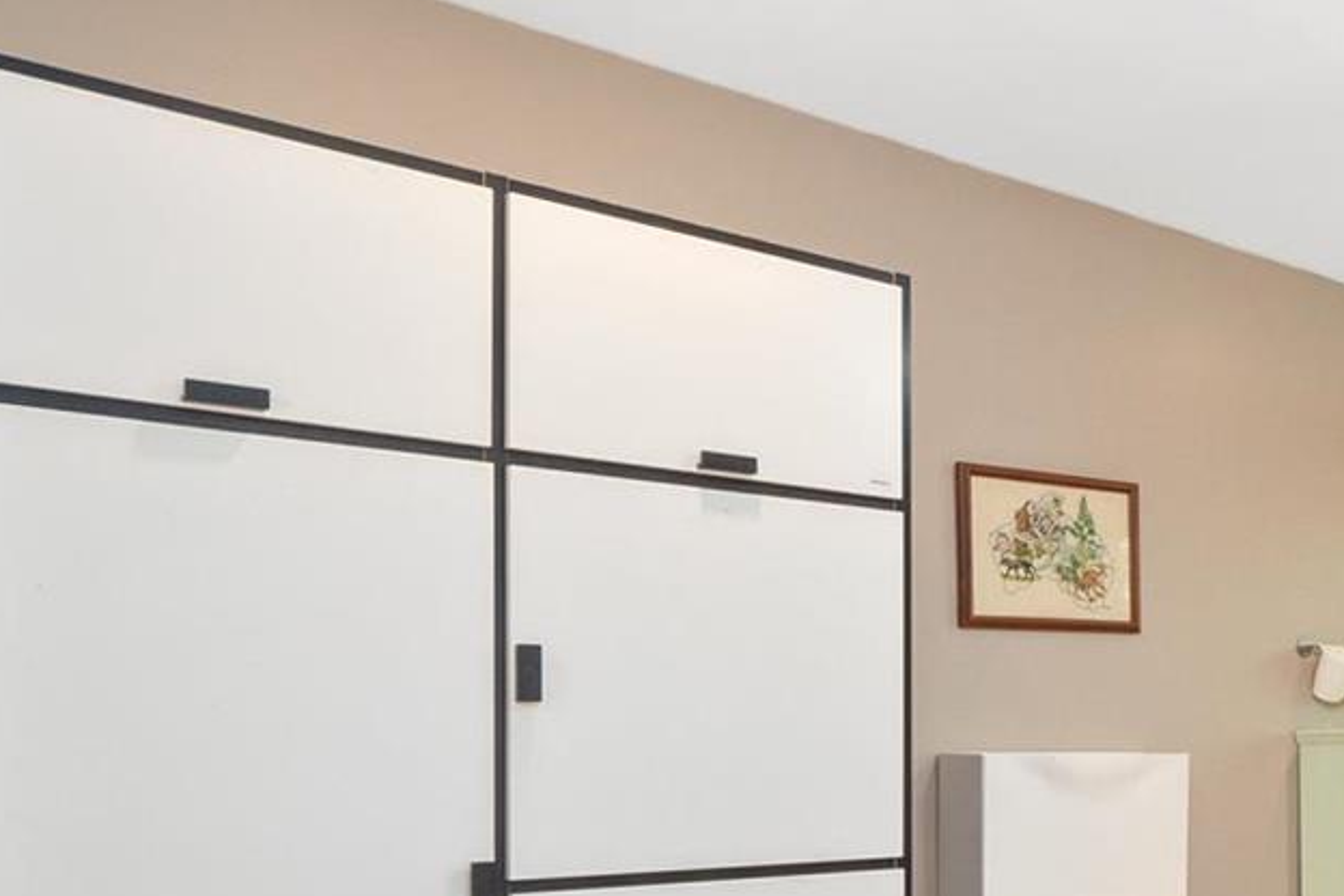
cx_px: 1676
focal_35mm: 41
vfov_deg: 31.4
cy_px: 767
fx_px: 1531
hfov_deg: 35.4
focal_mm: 8
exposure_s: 1/2.5
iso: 400
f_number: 8
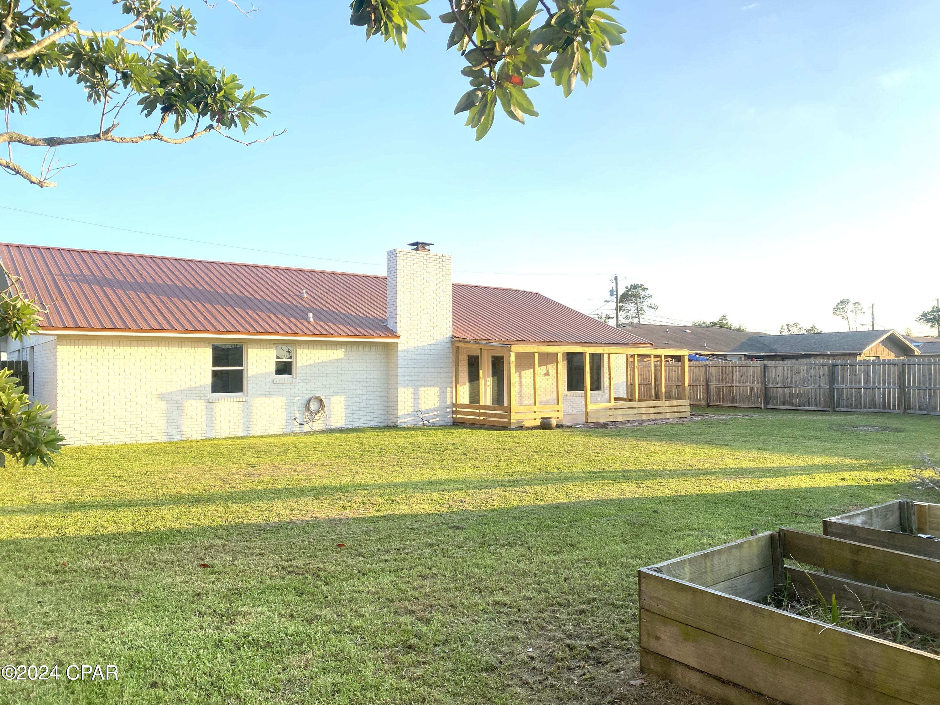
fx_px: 706
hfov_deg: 67.3
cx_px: 470
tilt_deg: +0.7
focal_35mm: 26
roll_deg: -0.1
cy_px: 352
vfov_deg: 53.1
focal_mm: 4.25
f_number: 1.8
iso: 32
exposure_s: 1/890
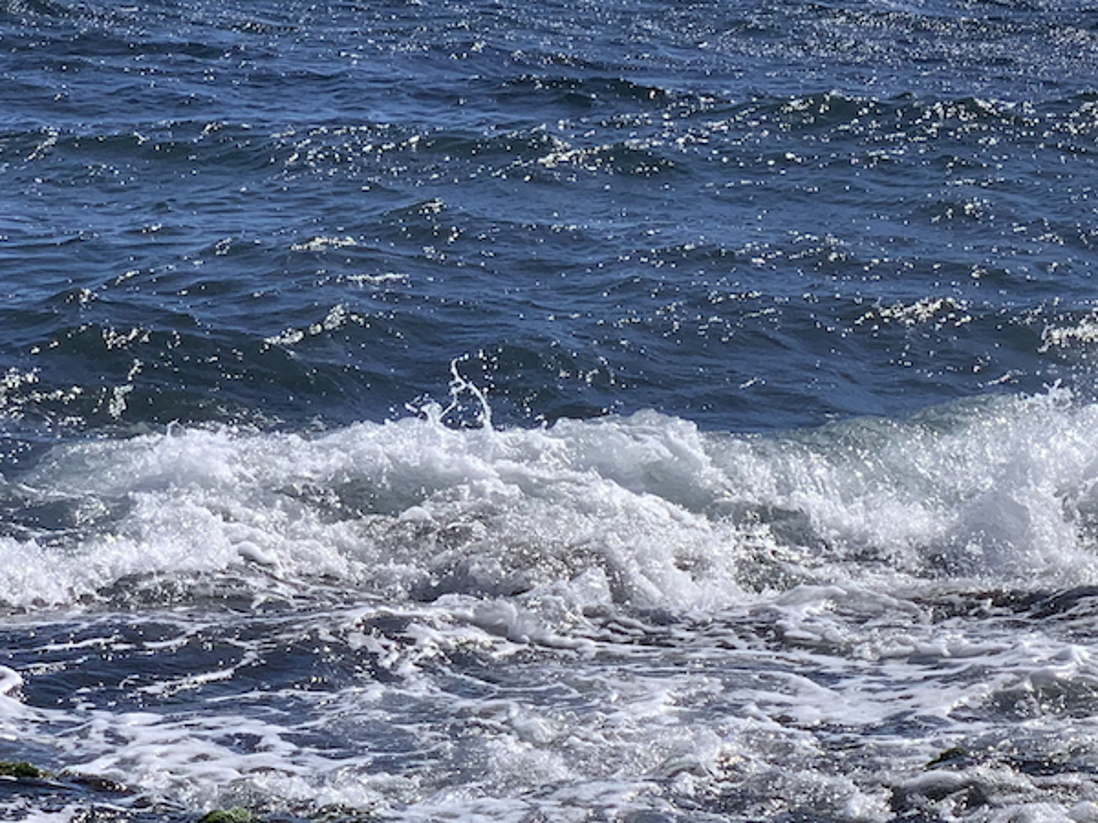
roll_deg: -2.5
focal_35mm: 130
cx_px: 1219
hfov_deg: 14.8
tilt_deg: -13.5
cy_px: 738
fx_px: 4124
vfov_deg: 11.3
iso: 16
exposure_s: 1/1597
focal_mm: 6
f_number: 2.4
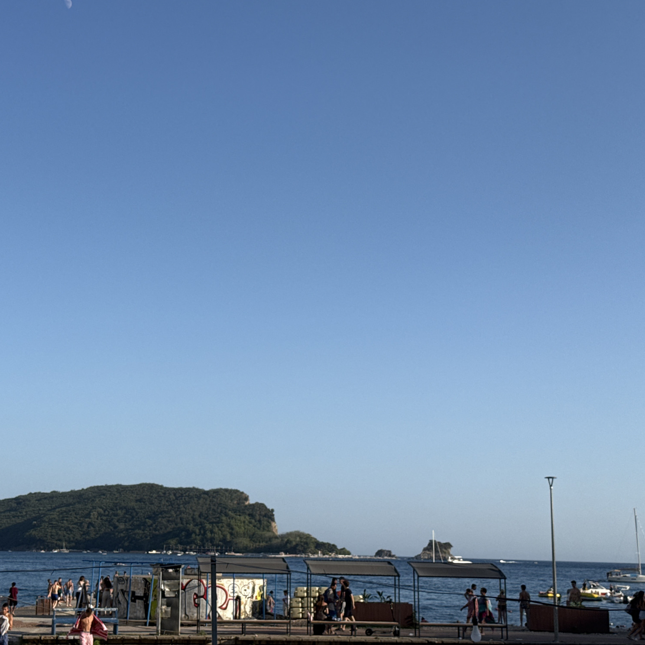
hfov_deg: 29.9
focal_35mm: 57
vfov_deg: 30.0
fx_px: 1202
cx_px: 226
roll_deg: -1.5
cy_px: 323
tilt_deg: +11.1
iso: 64
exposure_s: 1/5587
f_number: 1.78
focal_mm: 6.76
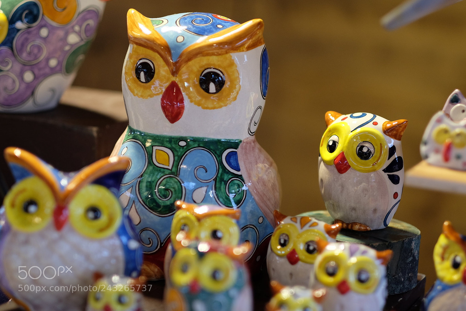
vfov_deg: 16.3
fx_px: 1087
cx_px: 233
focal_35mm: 84
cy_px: 156
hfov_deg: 24.2
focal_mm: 56
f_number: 1.2
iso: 400
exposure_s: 1/600
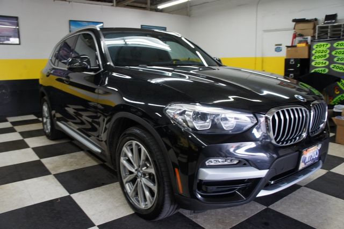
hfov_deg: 67.4
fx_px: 258
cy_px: 114
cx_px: 172
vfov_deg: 47.9
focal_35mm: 27
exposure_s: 1/30
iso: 200
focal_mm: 18
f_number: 4
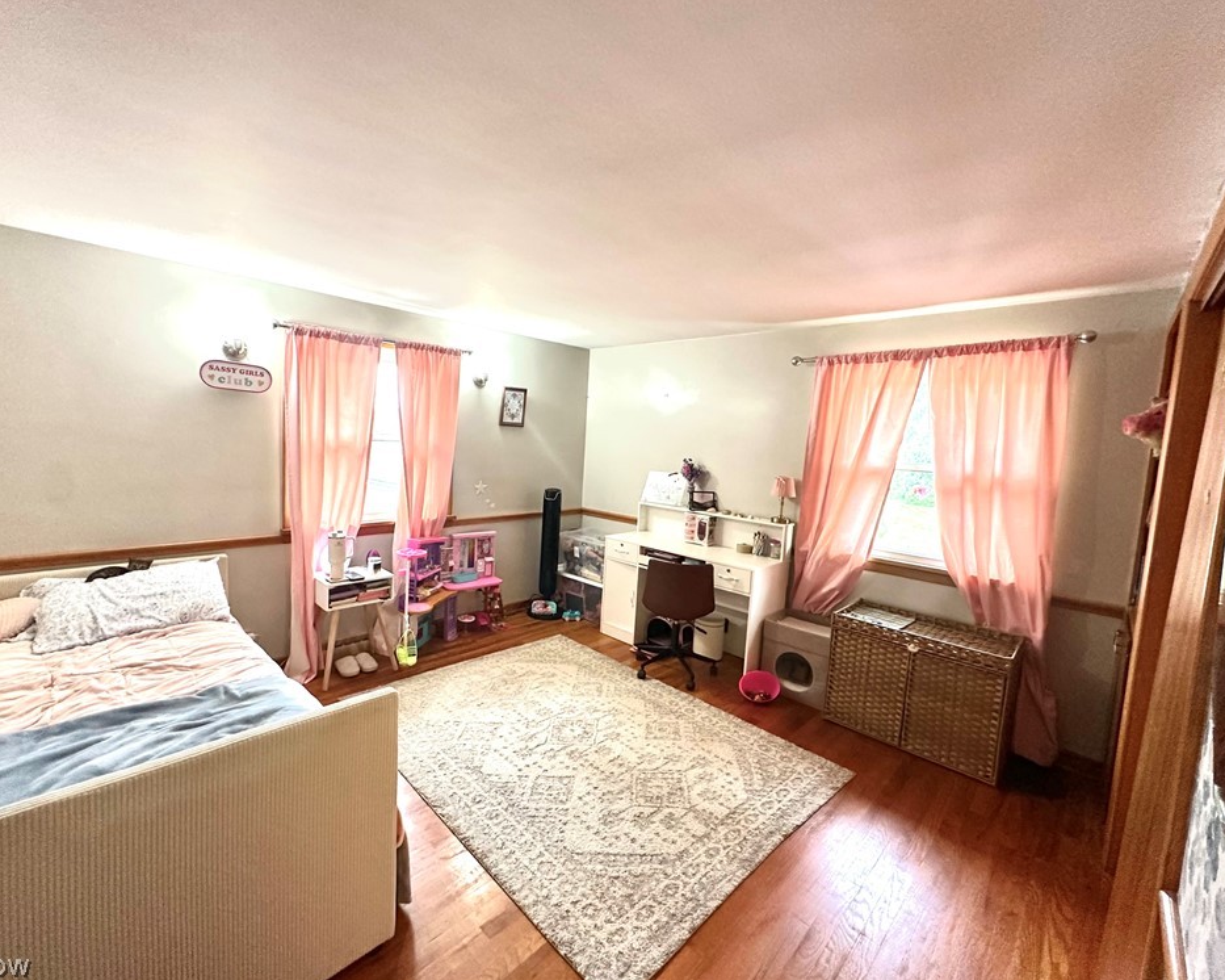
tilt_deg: -4.6
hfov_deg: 96.6
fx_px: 544
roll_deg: -3.4
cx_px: 566
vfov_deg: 84.0
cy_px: 482
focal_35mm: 15
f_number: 2.2
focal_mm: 2.22
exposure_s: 1/60
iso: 400
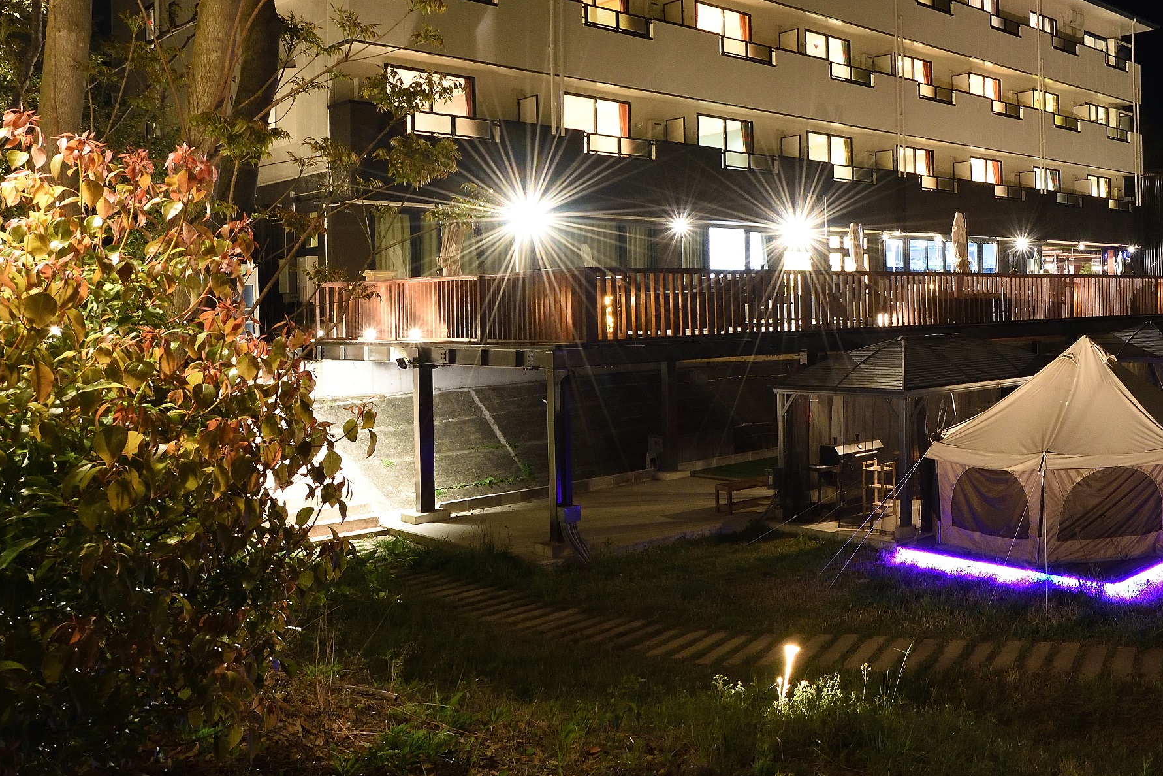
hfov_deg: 50.6
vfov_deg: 42.1
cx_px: 1123
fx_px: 1002
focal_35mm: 31
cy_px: 299
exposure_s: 2
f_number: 9
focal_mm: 15
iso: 1600
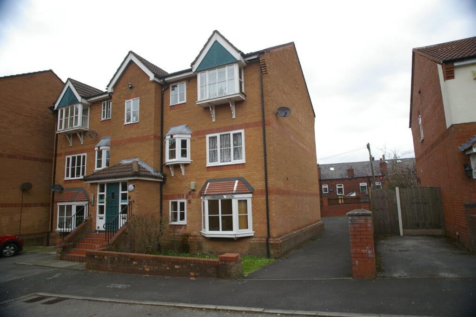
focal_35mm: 21
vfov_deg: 59.4
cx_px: 238
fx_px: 277
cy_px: 158
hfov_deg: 81.2
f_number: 2.8
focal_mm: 14
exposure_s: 1/500
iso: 200
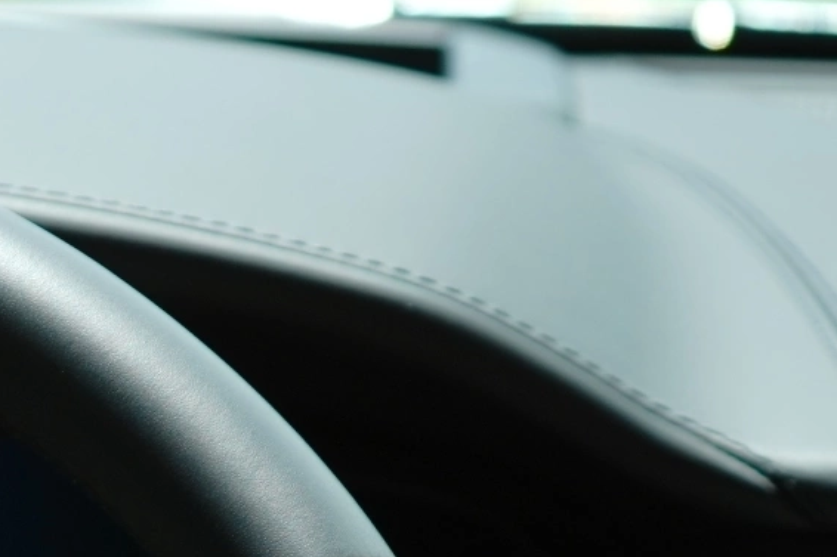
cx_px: -512
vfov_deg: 4.5
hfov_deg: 6.8
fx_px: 6903
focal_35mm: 297
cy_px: 1178
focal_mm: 70
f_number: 4
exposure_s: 1/400
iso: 250
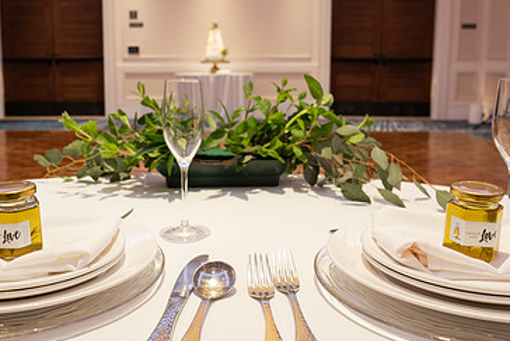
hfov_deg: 48.3
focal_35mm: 40
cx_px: 215
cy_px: 135
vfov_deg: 33.3
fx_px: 567
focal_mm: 24
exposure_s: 1/30
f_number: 6.3
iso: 1600
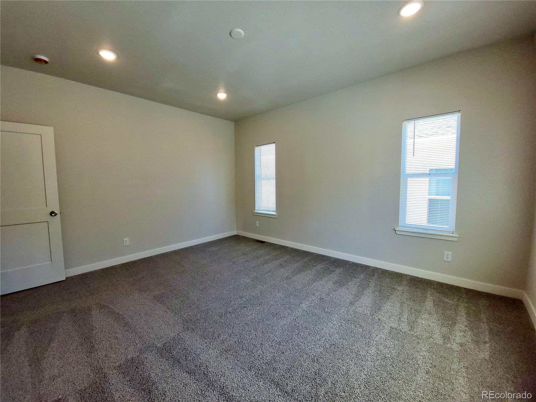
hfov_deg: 106.2
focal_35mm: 13
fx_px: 201
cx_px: 268
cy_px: 201
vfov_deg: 89.9
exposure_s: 1/120
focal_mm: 1.74
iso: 80
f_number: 2.2
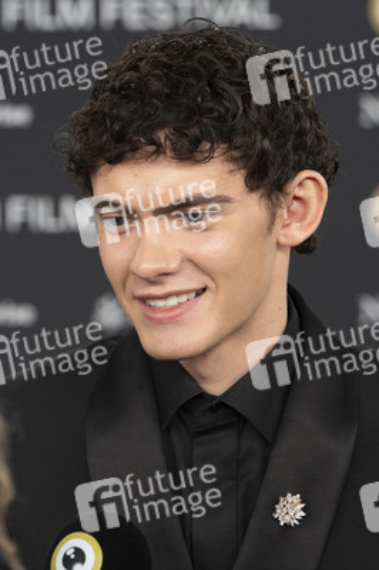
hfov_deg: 9.7
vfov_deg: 14.6
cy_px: 285
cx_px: 190
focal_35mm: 141
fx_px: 2230
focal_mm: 141
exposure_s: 1/400
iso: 1600
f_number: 6.3
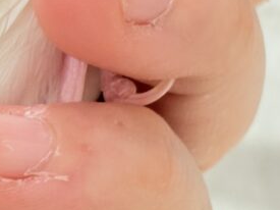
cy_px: 159
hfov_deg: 8.7
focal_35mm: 227
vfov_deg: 6.5
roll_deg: -5.8
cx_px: 8
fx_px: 1835
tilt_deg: -12.7
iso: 50
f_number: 1.6
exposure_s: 1/50
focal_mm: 5.96
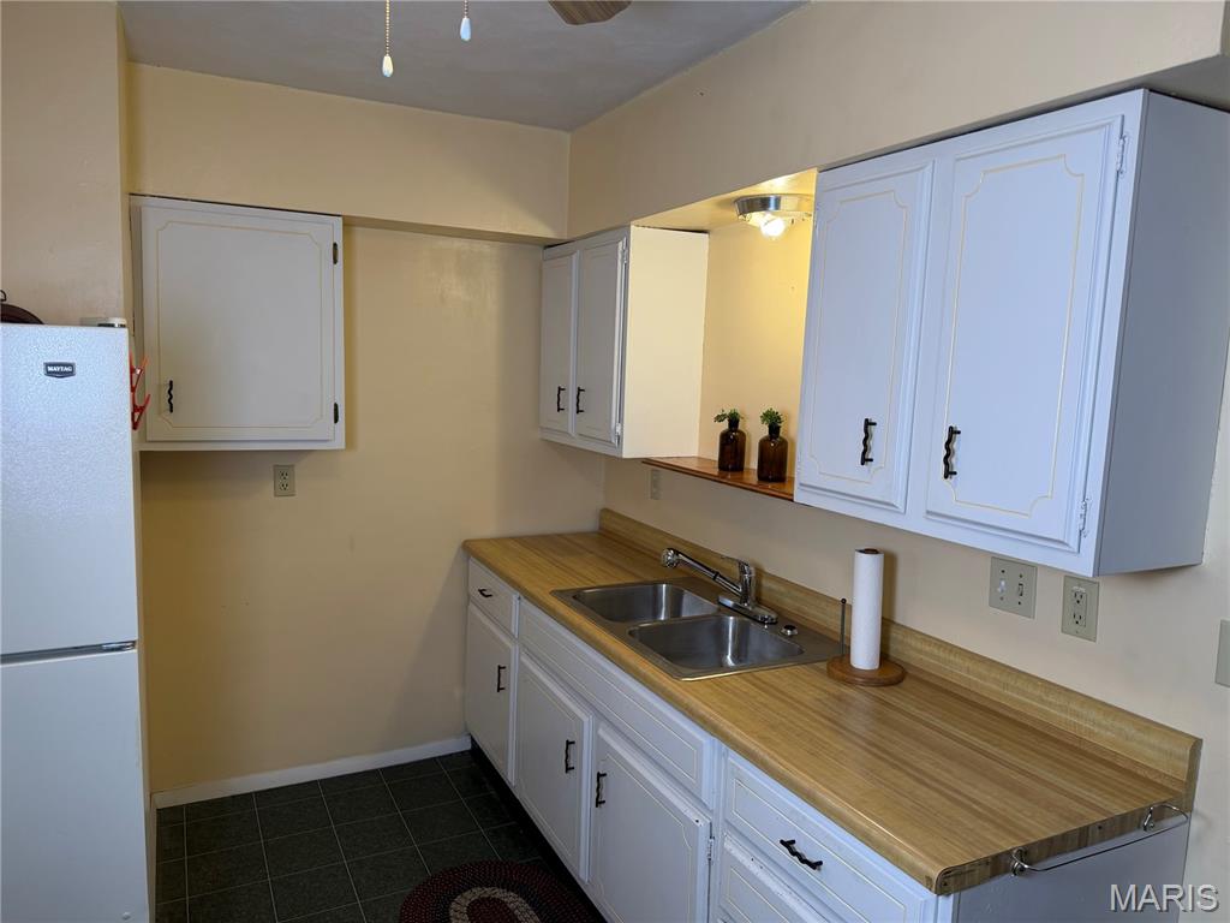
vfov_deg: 56.8
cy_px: 462
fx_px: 853
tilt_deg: -6.8
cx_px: 615
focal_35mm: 24
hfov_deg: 71.6
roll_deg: -1.4
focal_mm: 6.76
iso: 125
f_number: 1.78
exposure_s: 1/120
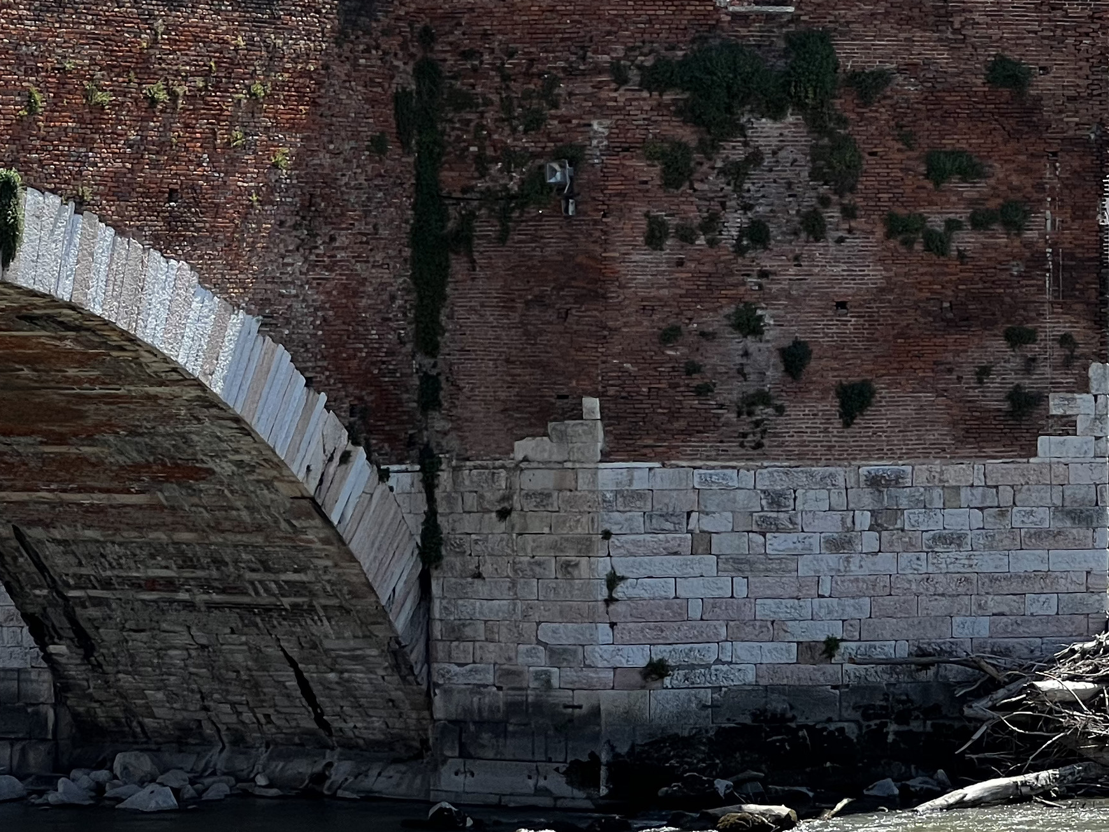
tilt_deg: +2.6
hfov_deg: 11.2
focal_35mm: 177
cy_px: 193
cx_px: 710
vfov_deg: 8.4
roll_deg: +0.6
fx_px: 5671
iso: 32
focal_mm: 9
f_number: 2.8
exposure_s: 1/713
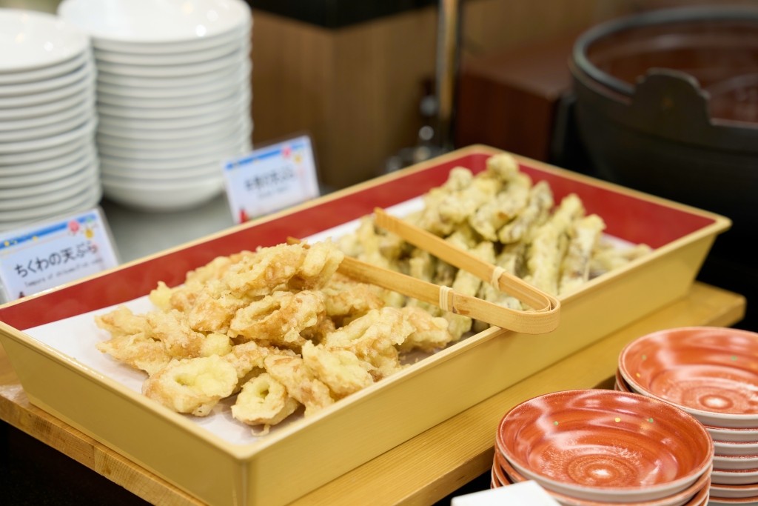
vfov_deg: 19.5
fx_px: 1474
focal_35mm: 70
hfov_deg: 28.8
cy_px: 253
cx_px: 379
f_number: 3.5
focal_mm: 70
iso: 250
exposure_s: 1/20
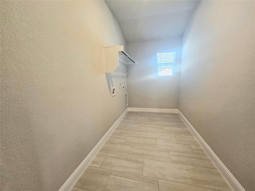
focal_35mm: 13
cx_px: 128
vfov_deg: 89.9
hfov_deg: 106.2
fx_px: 96
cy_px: 96
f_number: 2.2
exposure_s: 1/60.2
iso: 160
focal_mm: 2.2
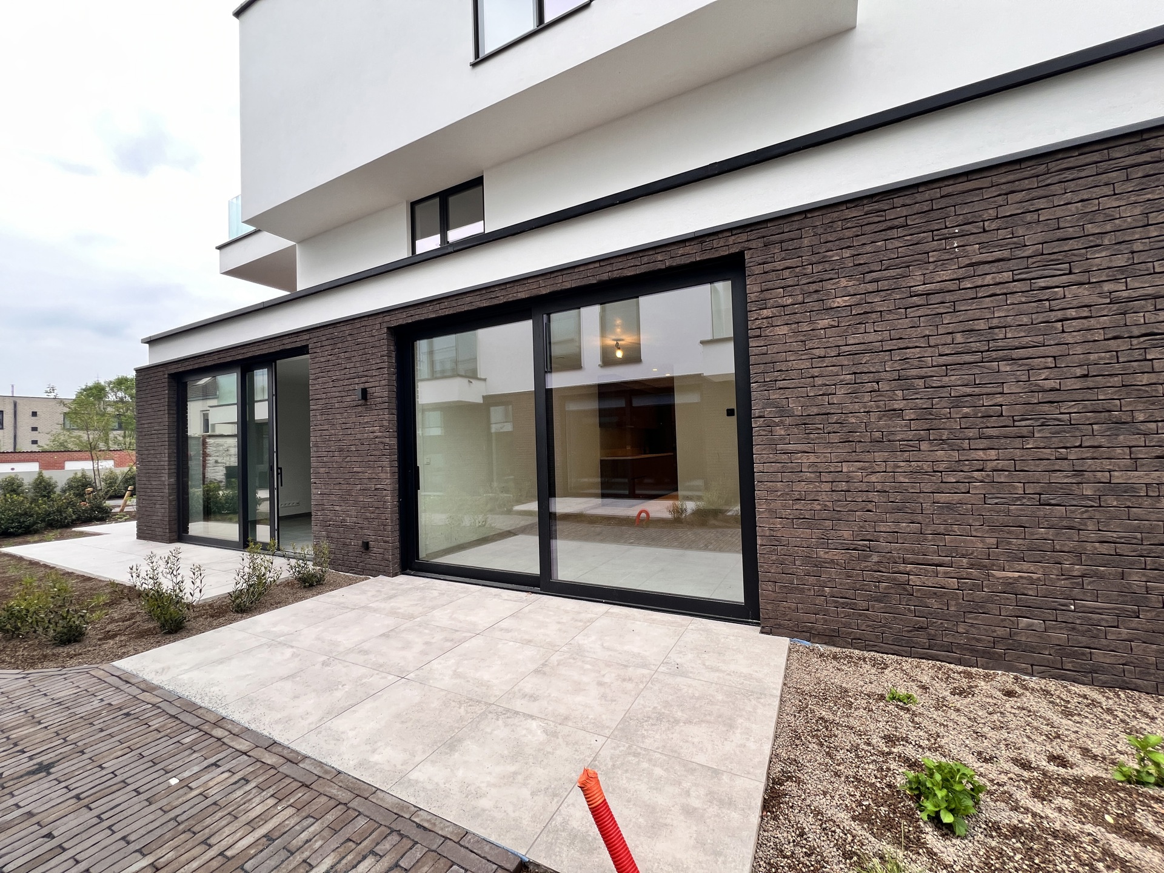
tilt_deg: +0.6
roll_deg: +1.5
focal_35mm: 13
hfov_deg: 106.2
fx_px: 437
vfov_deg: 89.9
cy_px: 436
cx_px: 582
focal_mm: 1.57
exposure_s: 1/99
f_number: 1.8
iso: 64
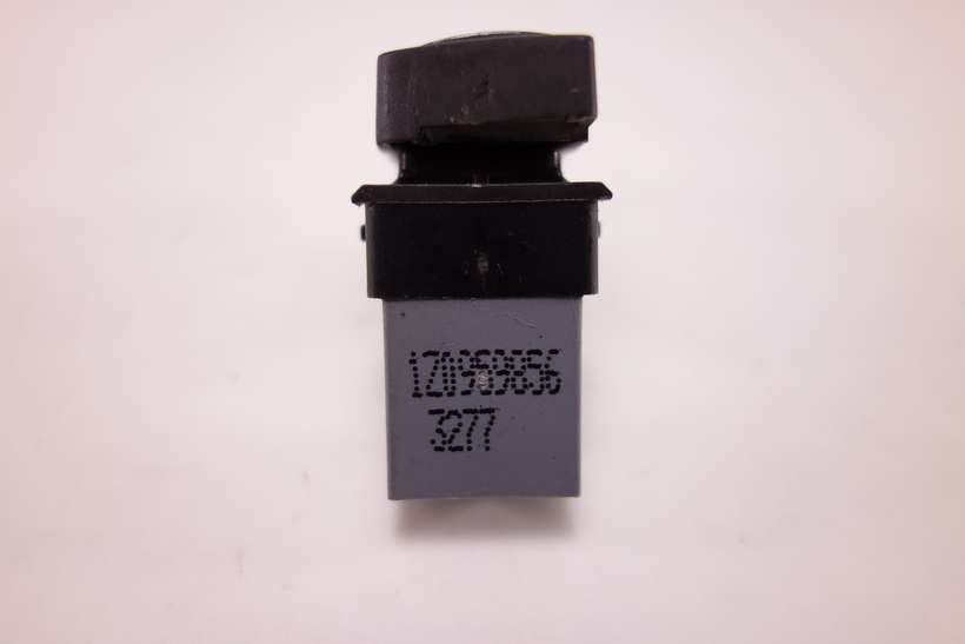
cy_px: 322
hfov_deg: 65.5
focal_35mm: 28
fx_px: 751
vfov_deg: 46.4
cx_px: 482
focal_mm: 10.4
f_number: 2.5
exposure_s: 1/100
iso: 125
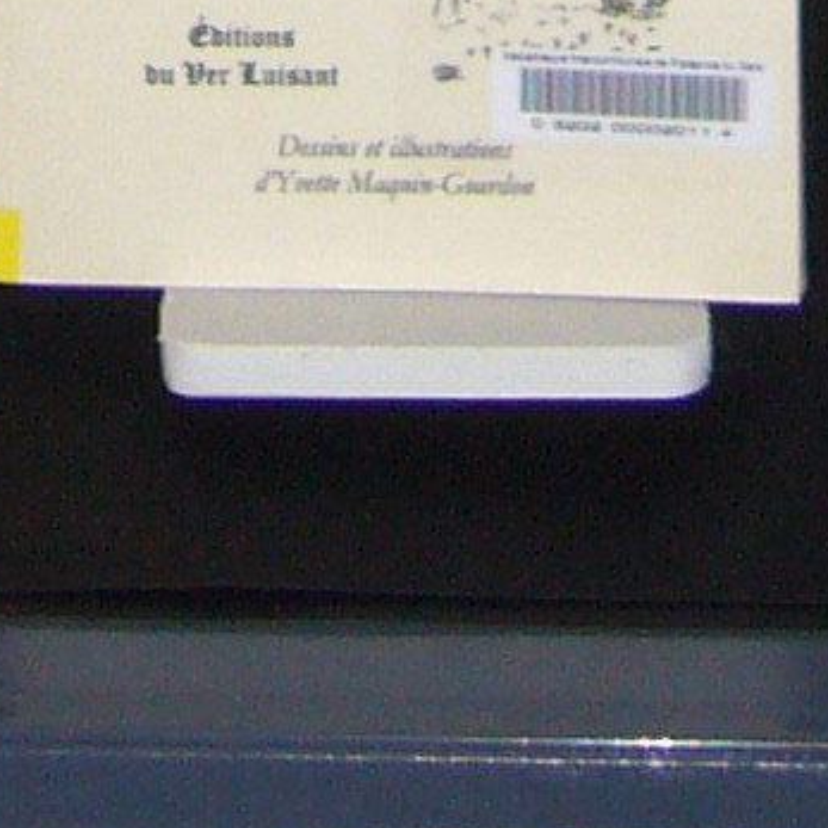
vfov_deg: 6.6
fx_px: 6170
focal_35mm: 228
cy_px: -2045
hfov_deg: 7.7
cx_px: 308
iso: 100
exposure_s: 1/30
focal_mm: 5.8
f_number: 2.8
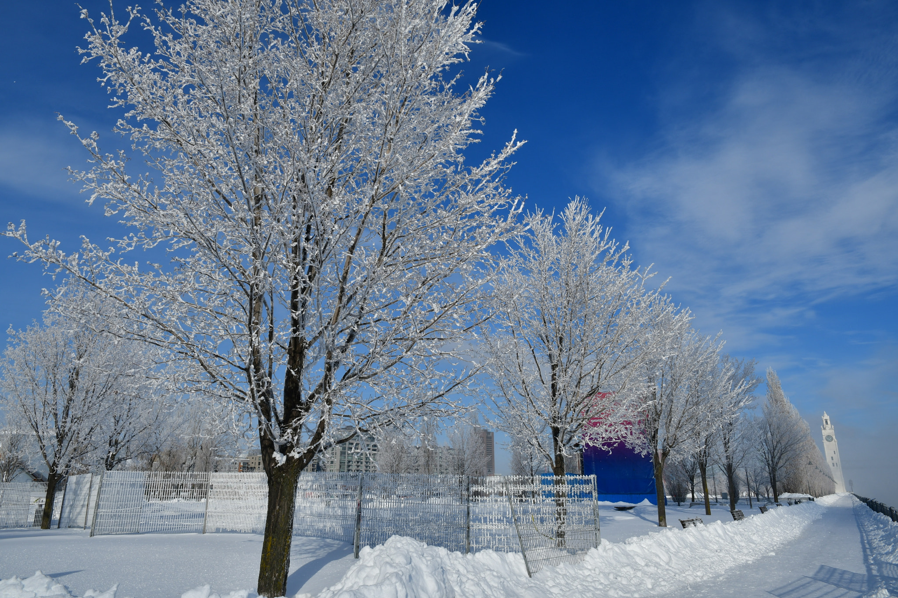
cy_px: 299
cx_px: 449
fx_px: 599
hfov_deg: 73.7
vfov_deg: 53.1
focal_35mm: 24
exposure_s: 1/250
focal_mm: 16
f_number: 14
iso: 100
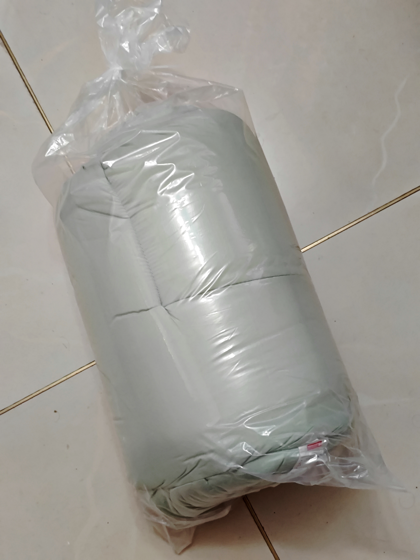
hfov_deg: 30.3
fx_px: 777
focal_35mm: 48
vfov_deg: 39.7
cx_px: 210
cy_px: 280
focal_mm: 5.84
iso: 800
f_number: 1.6
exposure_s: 1/33.3
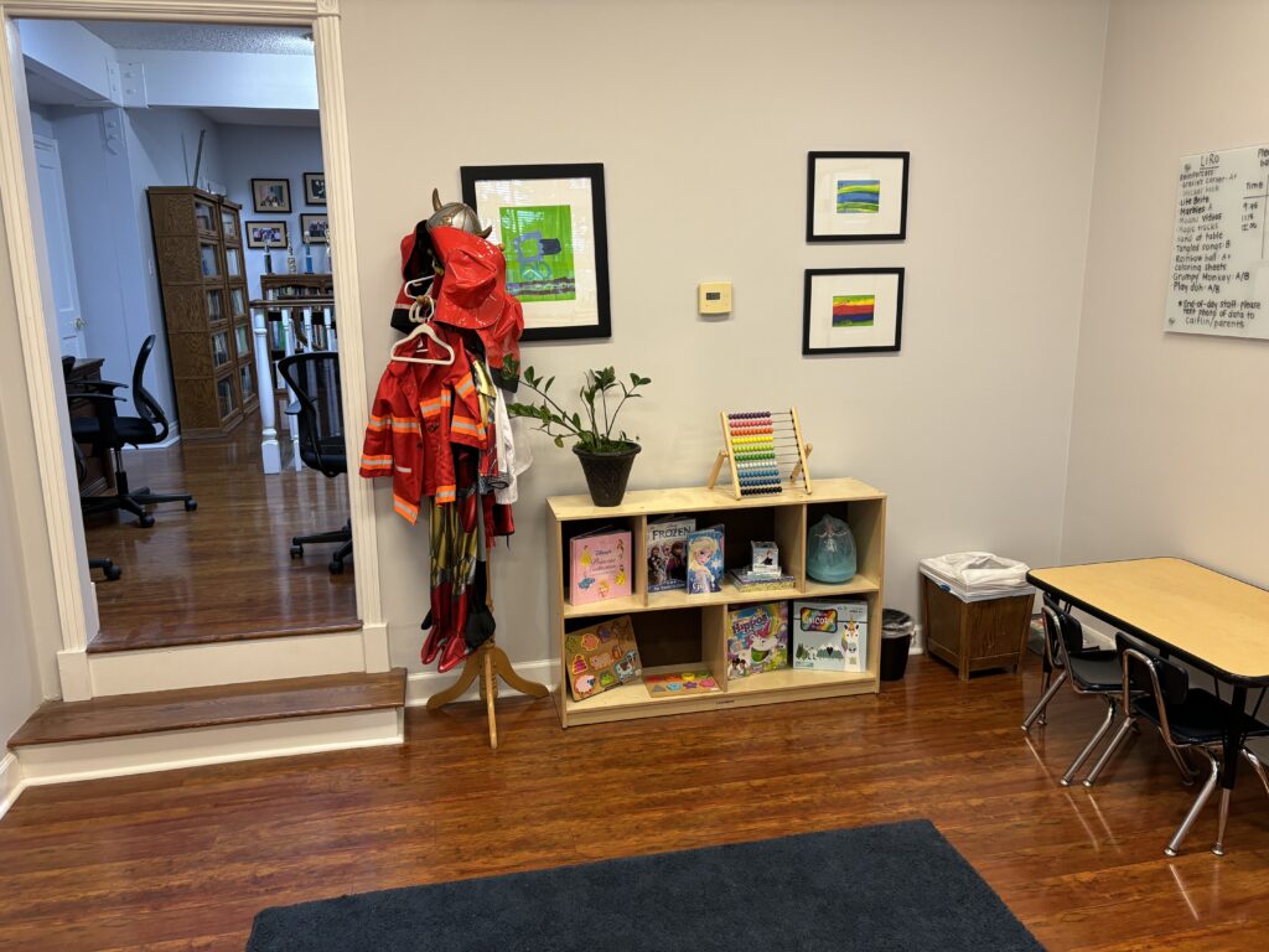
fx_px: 953
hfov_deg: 67.3
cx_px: 634
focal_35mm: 26
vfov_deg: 53.1
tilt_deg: -12.1
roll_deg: +0.6
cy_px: 476
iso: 200
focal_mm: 5.96
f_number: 1.6
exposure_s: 1/60
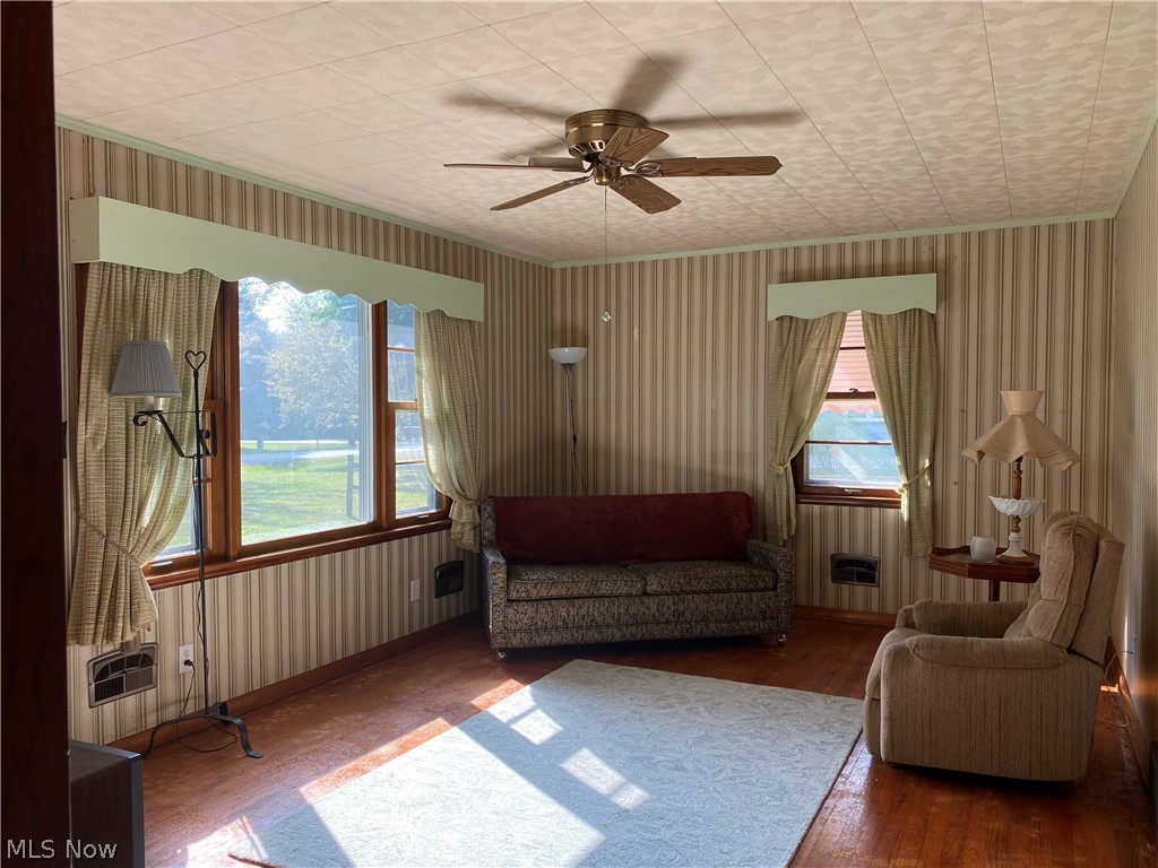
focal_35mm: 26
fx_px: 870
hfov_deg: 67.3
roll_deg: +0.1
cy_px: 434
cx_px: 579
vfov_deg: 53.1
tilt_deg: -1.9
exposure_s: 1/243
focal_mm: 4.25
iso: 32
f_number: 1.8
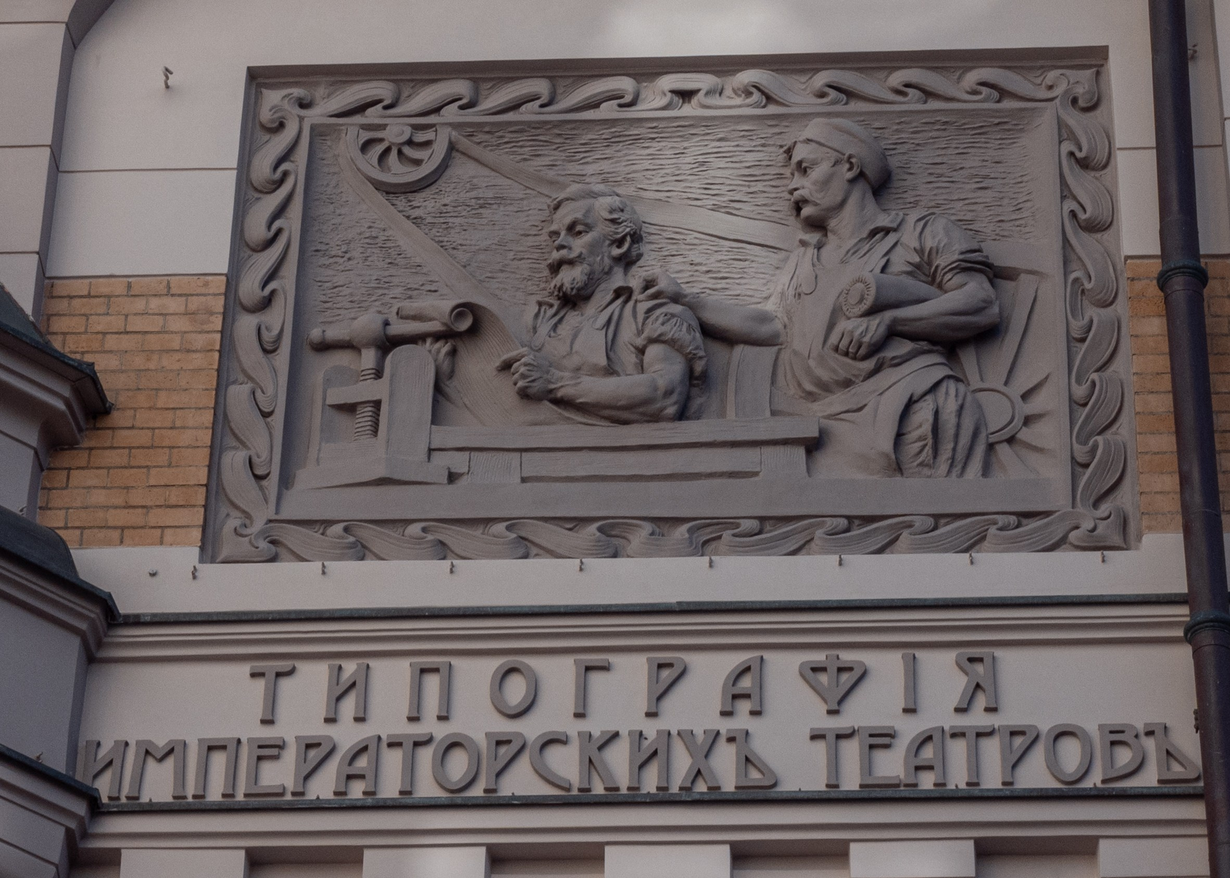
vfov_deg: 11.6
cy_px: 448
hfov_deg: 16.2
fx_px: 4322
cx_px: 516
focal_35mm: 124
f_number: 18
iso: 640
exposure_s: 1/250
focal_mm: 50
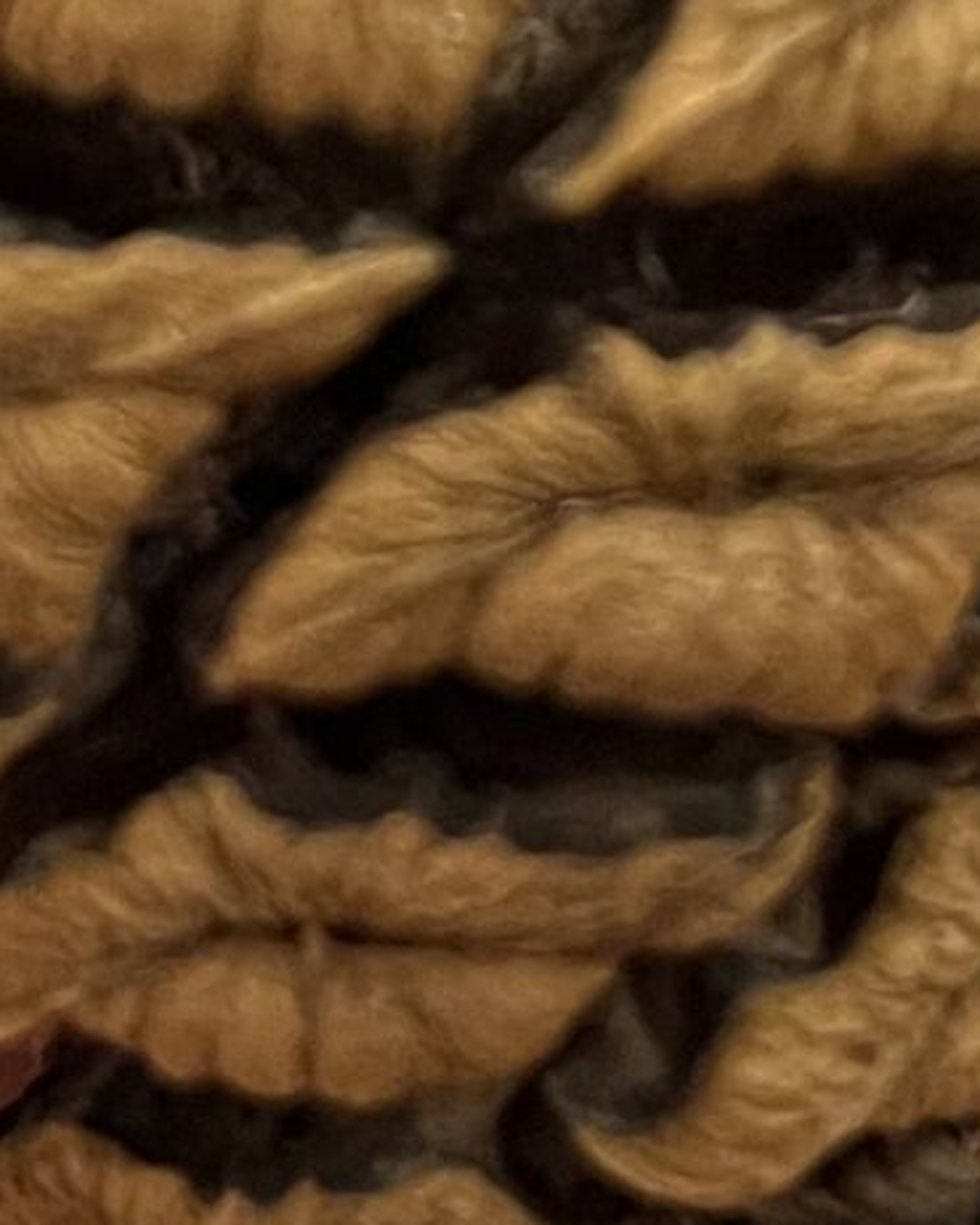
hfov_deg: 10.9
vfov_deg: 13.4
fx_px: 5110
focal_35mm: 141
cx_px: 677
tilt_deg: -51.8
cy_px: -72
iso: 320
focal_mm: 5.1
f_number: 1.6
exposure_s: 1/60
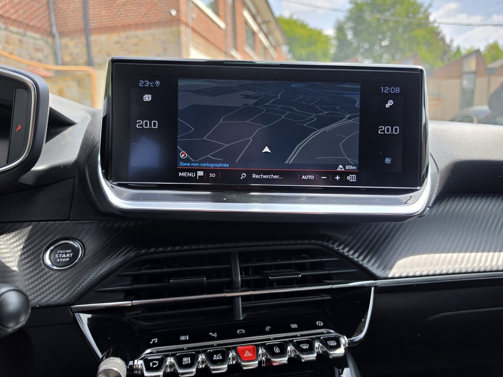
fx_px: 334
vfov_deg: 58.9
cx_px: 252
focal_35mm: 23
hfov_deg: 73.9
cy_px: 188
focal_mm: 6.5
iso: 64
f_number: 1.4
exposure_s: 1/1737
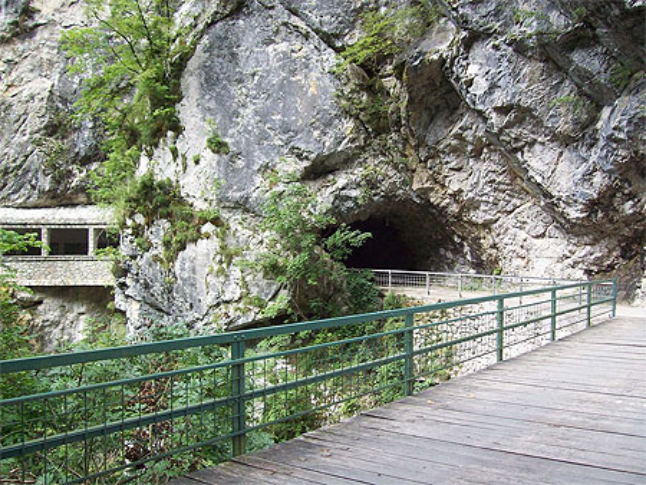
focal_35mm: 36
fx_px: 672
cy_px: 242
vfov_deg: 39.7
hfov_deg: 51.3
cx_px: 323
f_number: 2.7
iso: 80
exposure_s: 1/180
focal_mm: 6
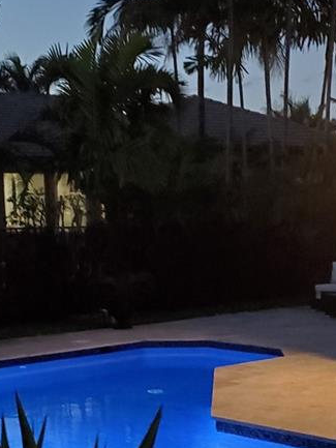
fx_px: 931
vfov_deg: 26.5
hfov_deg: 20.4
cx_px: 186
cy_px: 360
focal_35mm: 72
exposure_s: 1/14
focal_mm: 4.3
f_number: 1.5
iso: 640
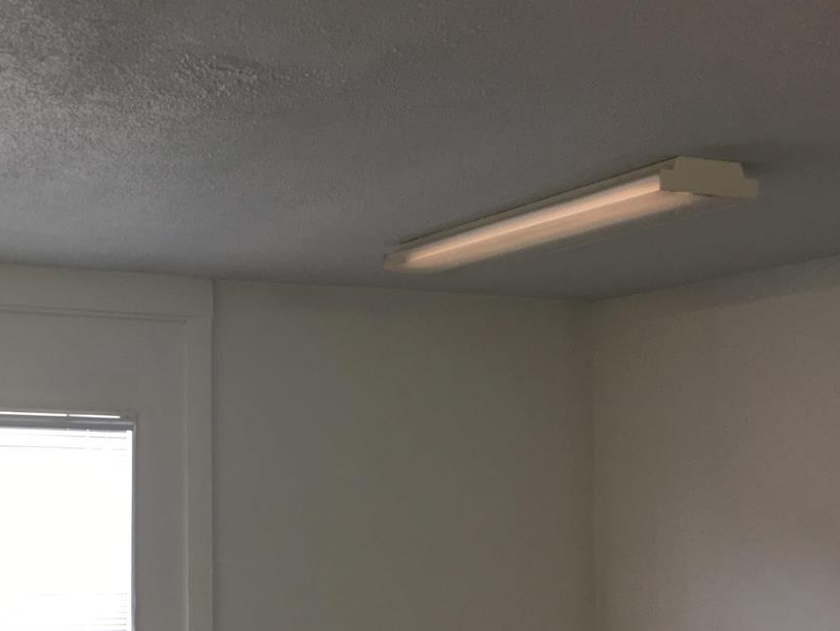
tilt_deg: +3.6
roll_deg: -1.3
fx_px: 1384
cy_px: 435
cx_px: 103
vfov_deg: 25.5
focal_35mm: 57
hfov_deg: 32.3
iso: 50
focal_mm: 4.15
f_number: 2.2
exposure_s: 1/30
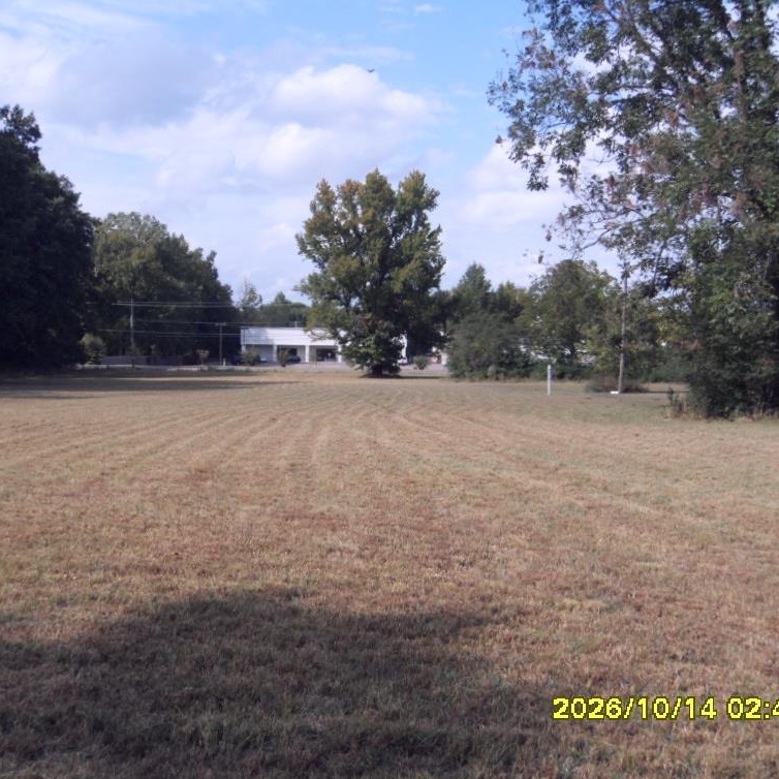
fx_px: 1069
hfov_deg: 40.0
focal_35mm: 42
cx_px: 383
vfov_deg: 40.0
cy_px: 387
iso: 80
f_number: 8.2
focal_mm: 6.3
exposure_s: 1/180
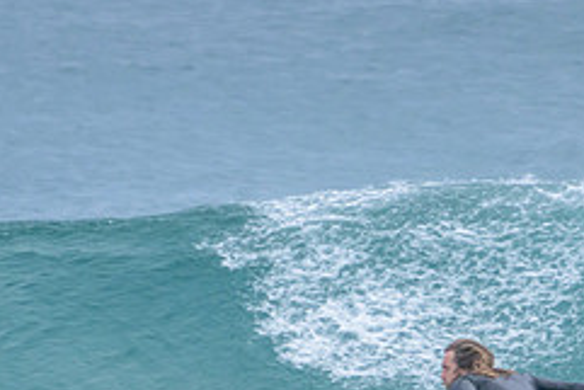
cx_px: 310
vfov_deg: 0.7
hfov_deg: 1.1
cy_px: 445
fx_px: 31197
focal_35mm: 1922
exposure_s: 1/2000
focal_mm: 800
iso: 2000
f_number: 11
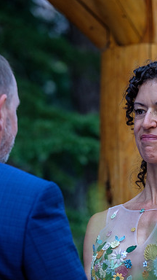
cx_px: 122
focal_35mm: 332
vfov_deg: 6.5
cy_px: 140
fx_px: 2457
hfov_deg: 3.7
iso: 1000
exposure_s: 1/125
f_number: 3.6
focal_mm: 140
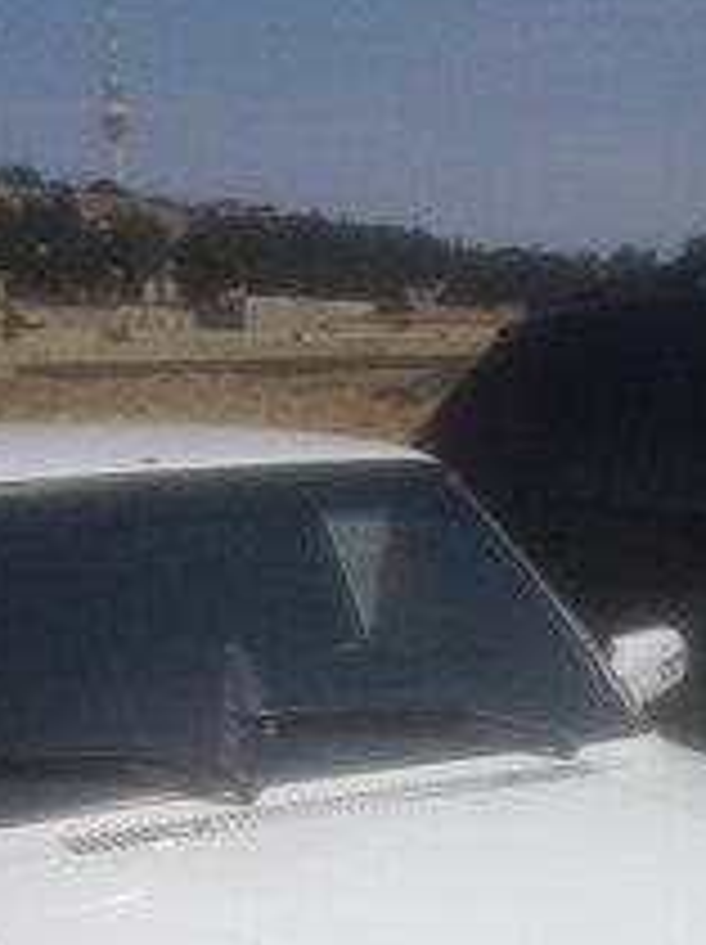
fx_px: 2125
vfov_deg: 23.4
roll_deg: +0.7
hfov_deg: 18.8
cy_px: 1066
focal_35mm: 78
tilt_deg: -16.9
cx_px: 234
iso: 50
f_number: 2.4
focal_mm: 4.12
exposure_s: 1/4926
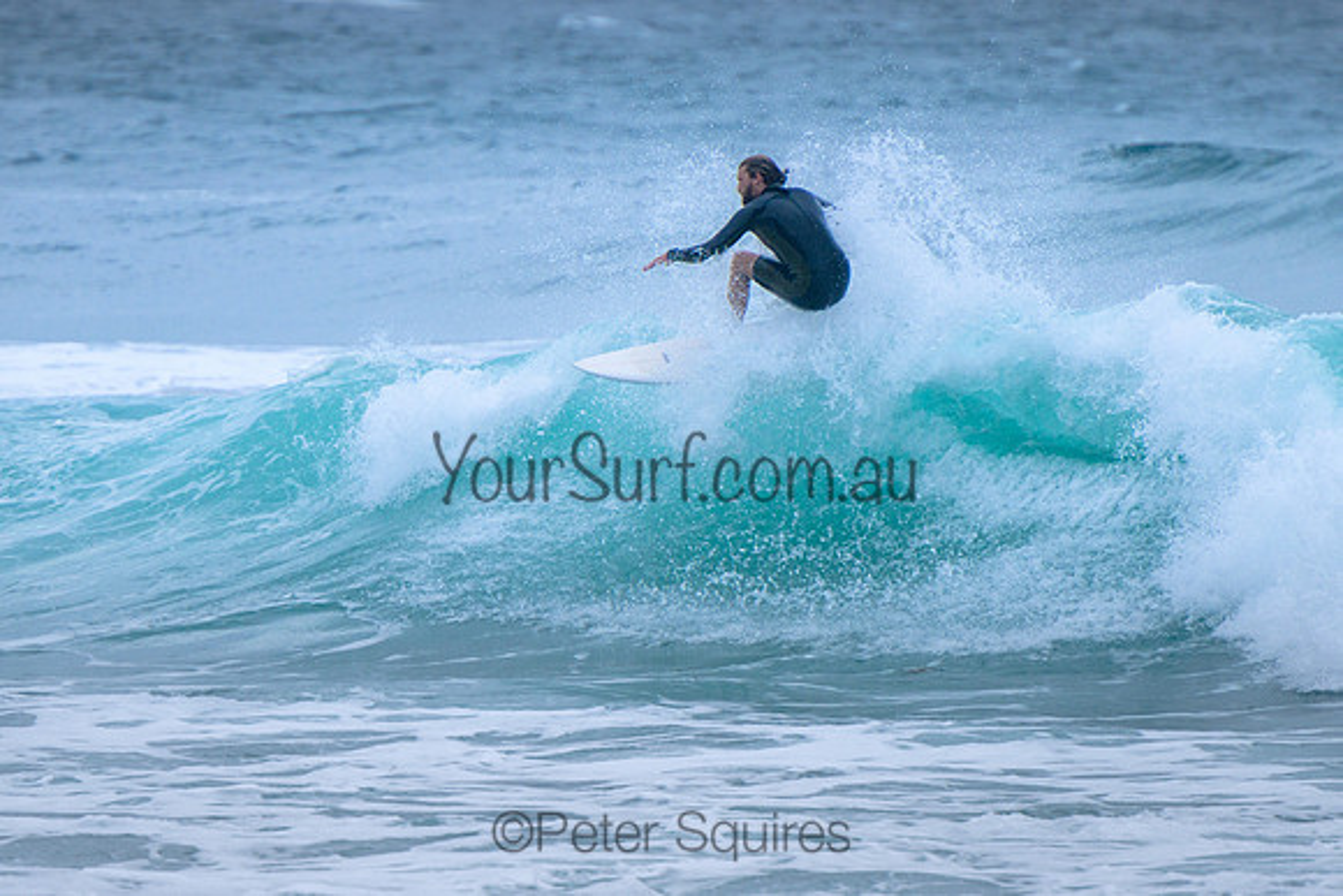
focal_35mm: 550
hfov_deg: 3.7
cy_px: 452
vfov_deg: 2.5
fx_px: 20527
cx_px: 652
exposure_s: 1/2000
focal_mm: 400
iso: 500
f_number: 5.6
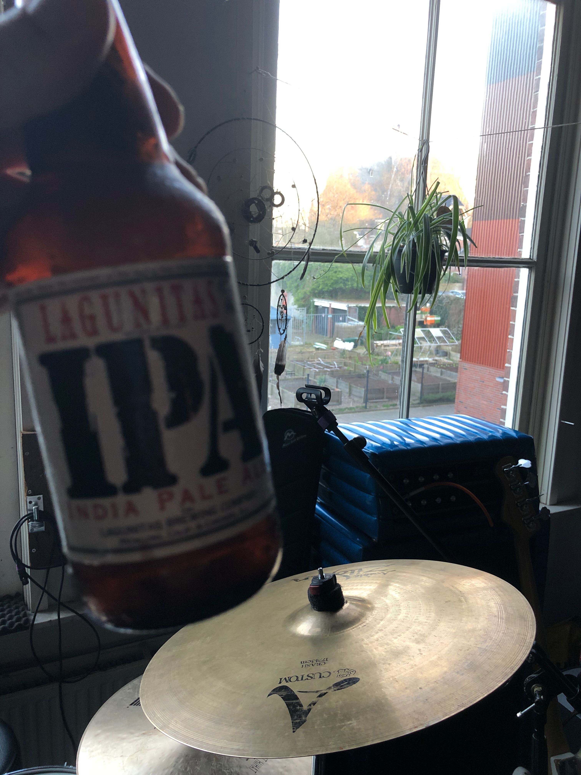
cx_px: 290
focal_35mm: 28
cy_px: 388
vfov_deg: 63.4
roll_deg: -1.6
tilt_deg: -10.3
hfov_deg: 49.7
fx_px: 627
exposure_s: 1/17
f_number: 1.8
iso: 40
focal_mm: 4
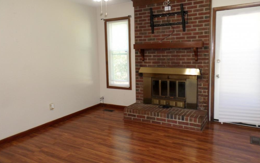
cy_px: 75
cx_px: 129
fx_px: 191
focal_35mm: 27
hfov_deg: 68.4
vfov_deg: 46.0
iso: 160
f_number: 2.5
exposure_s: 1/30
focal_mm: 4.5
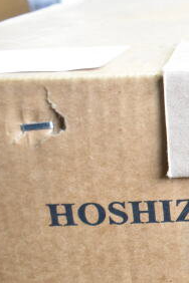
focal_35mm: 68
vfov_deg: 29.4
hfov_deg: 17.6
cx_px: 295
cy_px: 191
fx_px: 536
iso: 1600
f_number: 5.6
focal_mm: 21
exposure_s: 1/125
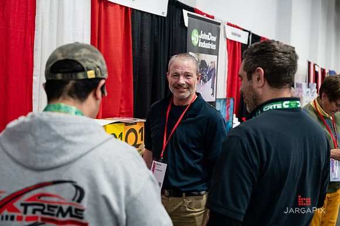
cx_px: 170
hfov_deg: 44.9
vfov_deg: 30.7
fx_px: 412
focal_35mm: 44
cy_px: 113
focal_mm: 42
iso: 2500
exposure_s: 1/200
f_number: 3.2
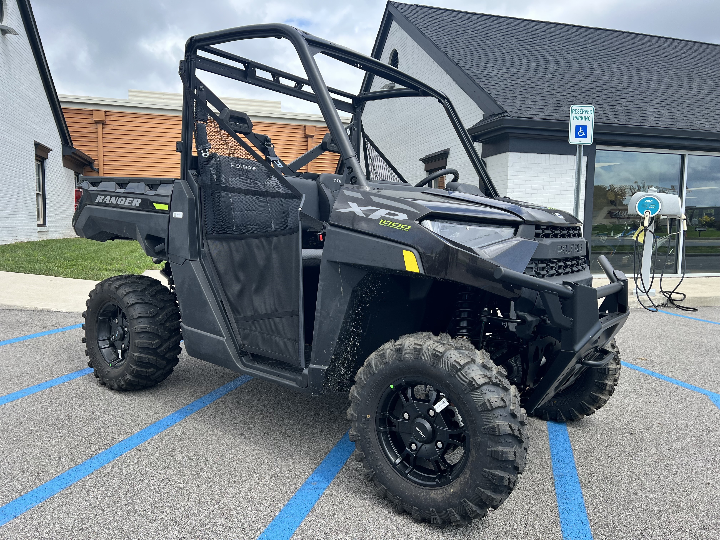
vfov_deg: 53.1
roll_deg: -0.8
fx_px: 541
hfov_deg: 67.3
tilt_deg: -4.7
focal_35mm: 26
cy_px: 270
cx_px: 360
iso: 50
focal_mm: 5.7
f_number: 1.5
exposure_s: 1/1751
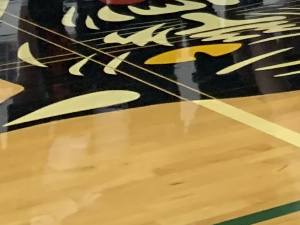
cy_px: -262
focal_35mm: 142
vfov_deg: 9.6
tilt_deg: +3.1
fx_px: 1231
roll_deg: +0.2
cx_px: 657
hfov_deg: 11.9
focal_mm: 4.25
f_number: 1.8
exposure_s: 1/60
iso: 200
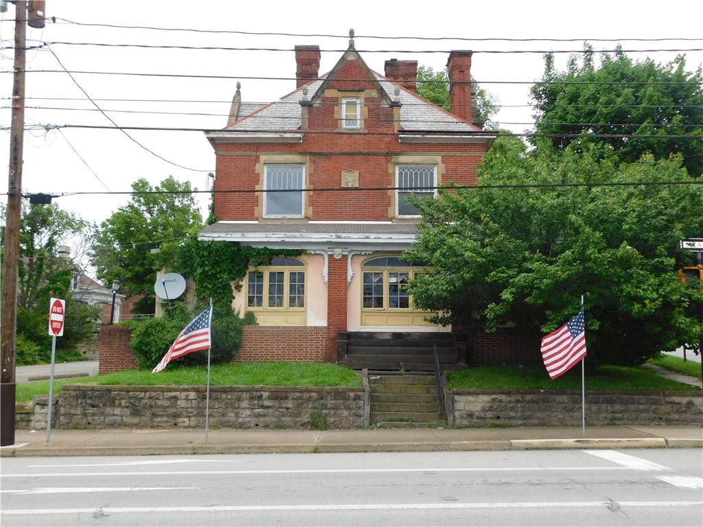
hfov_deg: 51.4
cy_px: 264
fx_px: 731
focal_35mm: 36
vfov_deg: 39.7
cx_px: 352
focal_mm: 6.3
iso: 125
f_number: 3.5
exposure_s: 1/400
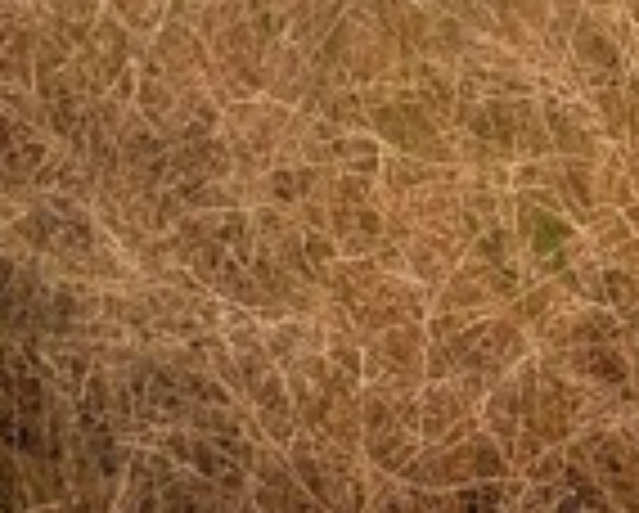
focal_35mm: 264
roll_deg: -3.9
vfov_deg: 5.8
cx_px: 1323
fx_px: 5000
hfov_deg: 7.0
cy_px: -436
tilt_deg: -4.3
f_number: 1.78
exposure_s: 1/1043
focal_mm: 6.76
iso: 64
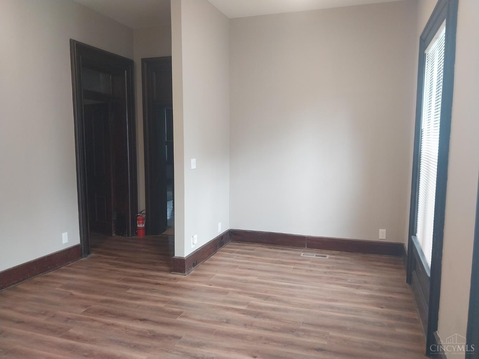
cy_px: 180
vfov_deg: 53.1
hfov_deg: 67.3
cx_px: 240
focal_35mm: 26
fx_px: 360
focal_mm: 4
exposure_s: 1/60
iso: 250
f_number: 1.8
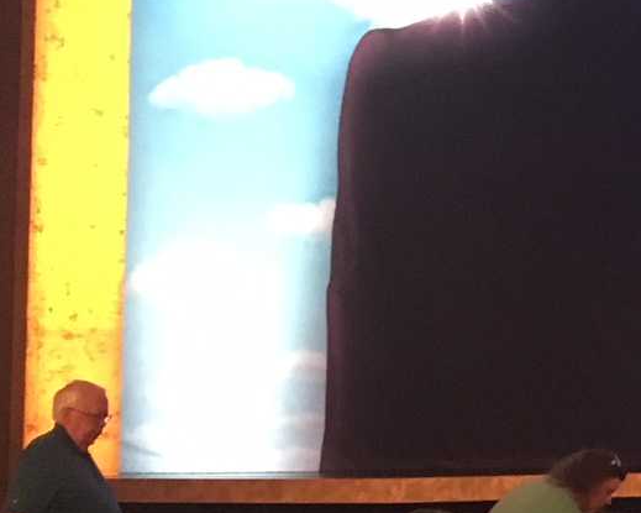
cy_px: 256
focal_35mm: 110
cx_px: 1007
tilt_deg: +4.4
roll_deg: +0.1
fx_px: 2086
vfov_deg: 14.0
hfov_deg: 15.8
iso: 400
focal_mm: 4.15
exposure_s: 1/15
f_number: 2.2
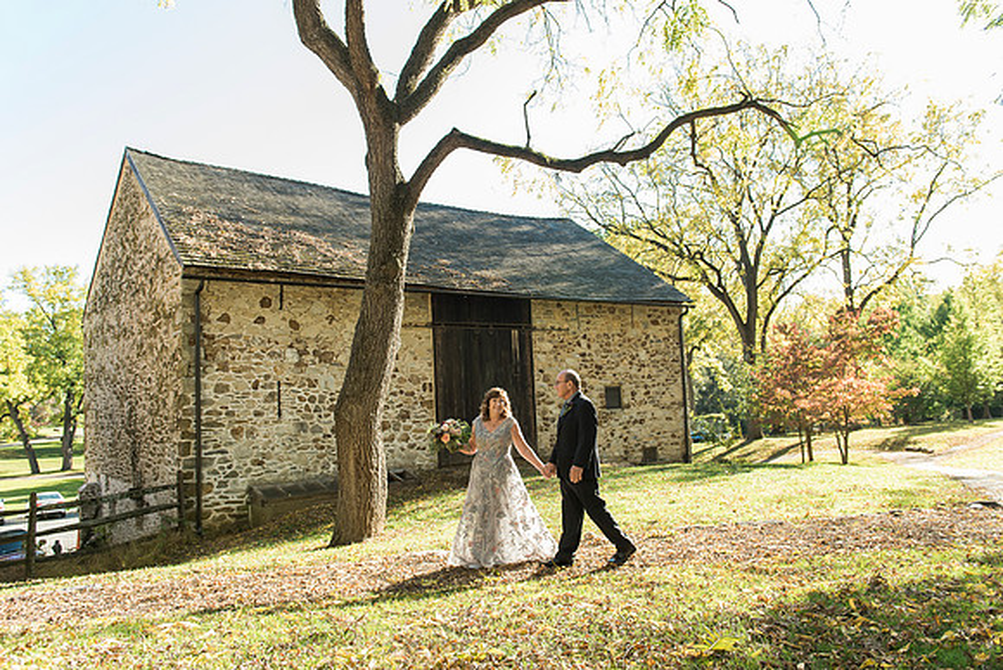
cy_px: 335
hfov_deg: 67.4
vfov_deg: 48.0
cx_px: 502
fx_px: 752
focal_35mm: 27
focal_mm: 27
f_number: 4
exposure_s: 1/320
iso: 400
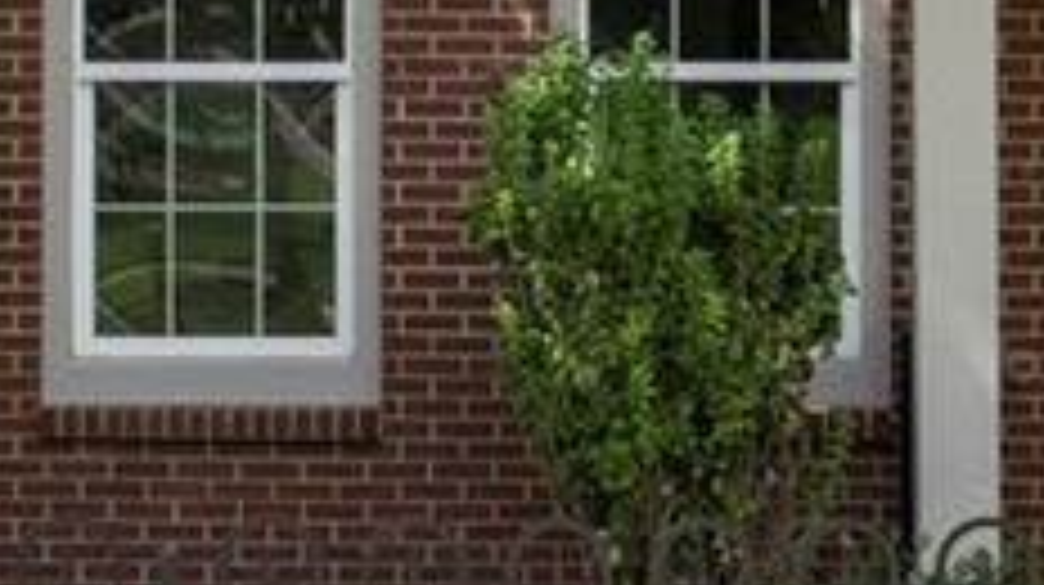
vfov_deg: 7.4
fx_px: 4398
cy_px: -416
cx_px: 630
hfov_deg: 13.5
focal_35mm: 159
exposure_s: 1/1500
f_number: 2.8
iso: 100
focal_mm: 8.38
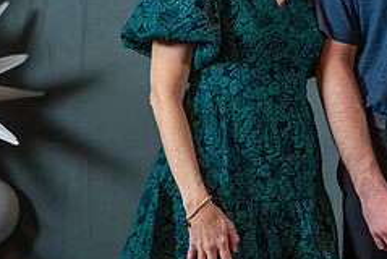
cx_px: 446
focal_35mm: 135
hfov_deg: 14.7
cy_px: -13
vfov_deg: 10.1
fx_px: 1453
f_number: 1.2
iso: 1000
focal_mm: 50
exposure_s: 1/400
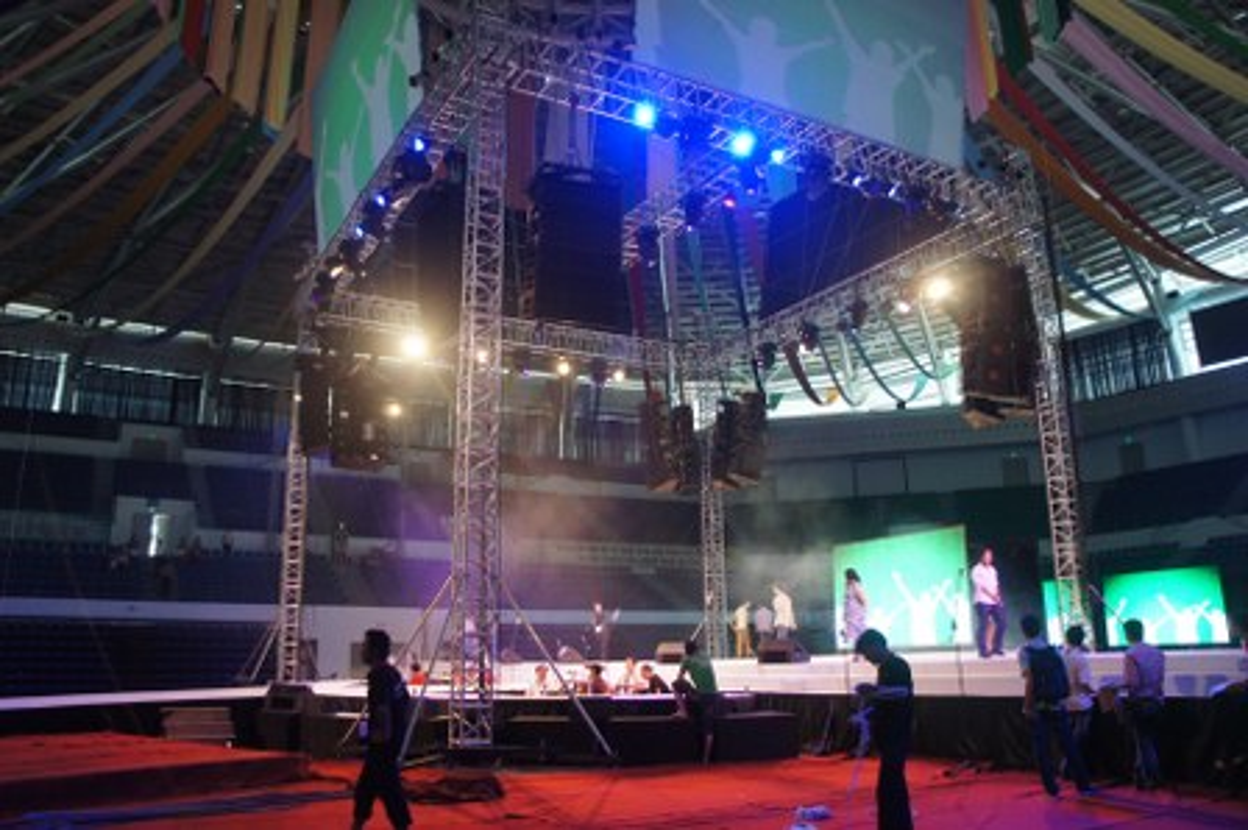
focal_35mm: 27
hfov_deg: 67.4
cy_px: 415
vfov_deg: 47.9
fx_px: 935
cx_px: 624
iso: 1000
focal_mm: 18
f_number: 3.5
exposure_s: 1/80
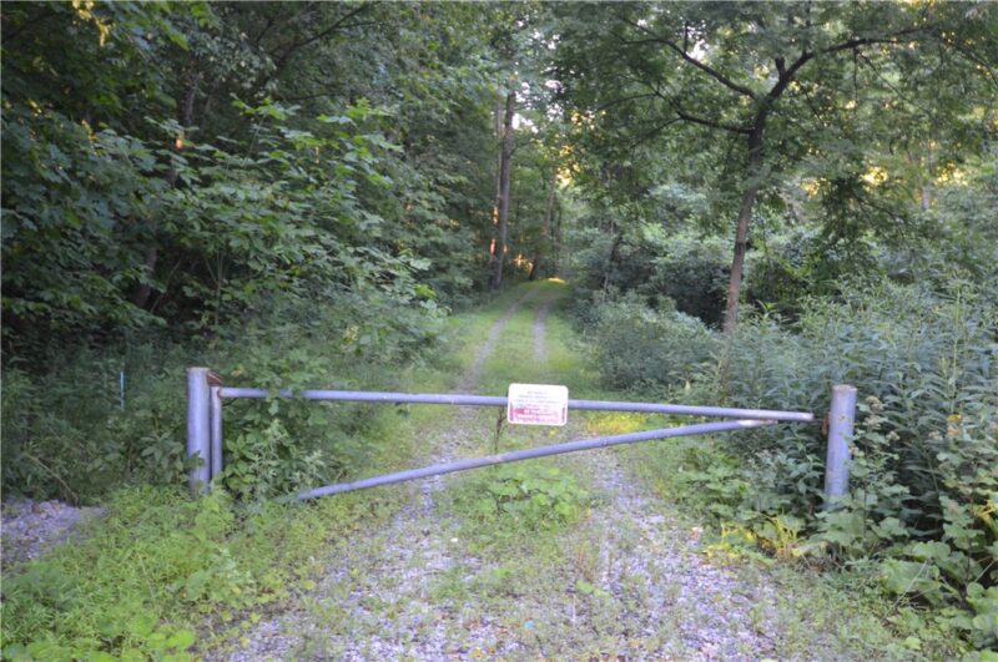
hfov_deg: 62.0
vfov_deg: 43.5
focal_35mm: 30
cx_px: 499
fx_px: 830
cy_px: 331
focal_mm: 20
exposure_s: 1/60
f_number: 5.3
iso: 1400
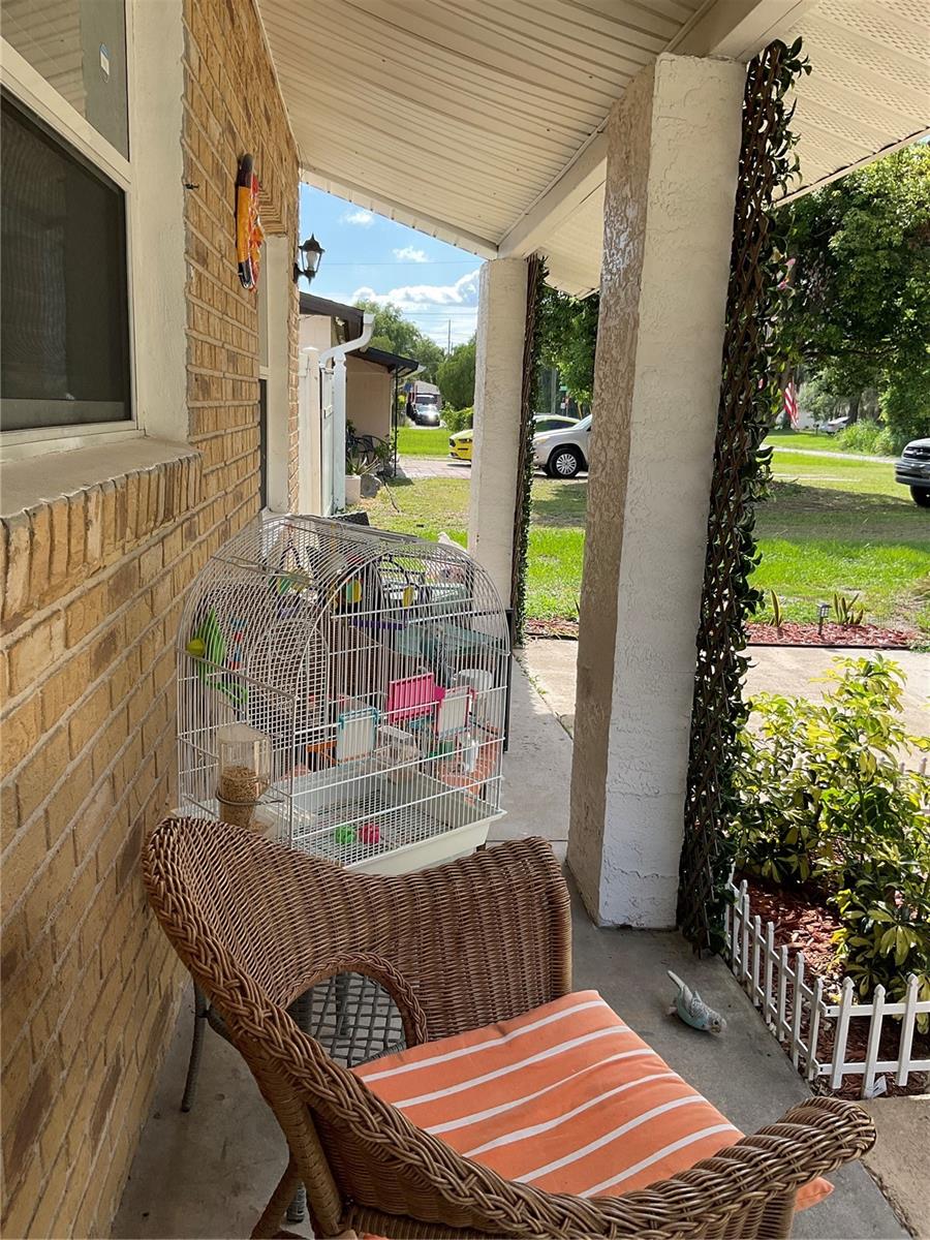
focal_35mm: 29
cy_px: 620
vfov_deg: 61.7
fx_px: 1039
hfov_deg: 48.2
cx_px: 465
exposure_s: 1/586
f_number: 1.8
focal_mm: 3
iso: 16
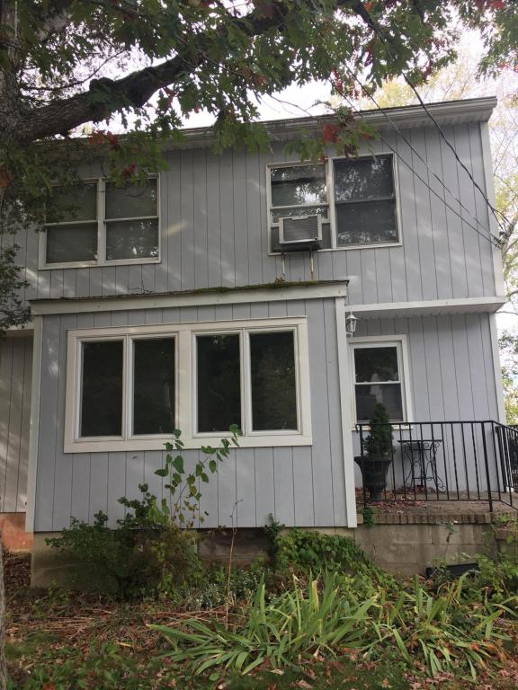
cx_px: 259
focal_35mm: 29
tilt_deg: +9.8
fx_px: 579
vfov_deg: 61.7
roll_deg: +1.1
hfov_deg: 48.2
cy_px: 345
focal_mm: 4.15
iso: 25
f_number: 2.2
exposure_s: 1/130
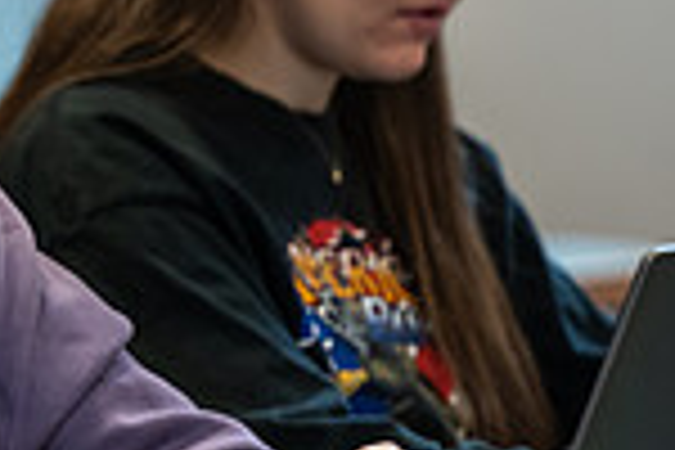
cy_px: 34
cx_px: -243
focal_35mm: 717
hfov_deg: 2.9
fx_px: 13443
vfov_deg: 1.9
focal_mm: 185
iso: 1250
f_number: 3.2
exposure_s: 1/200
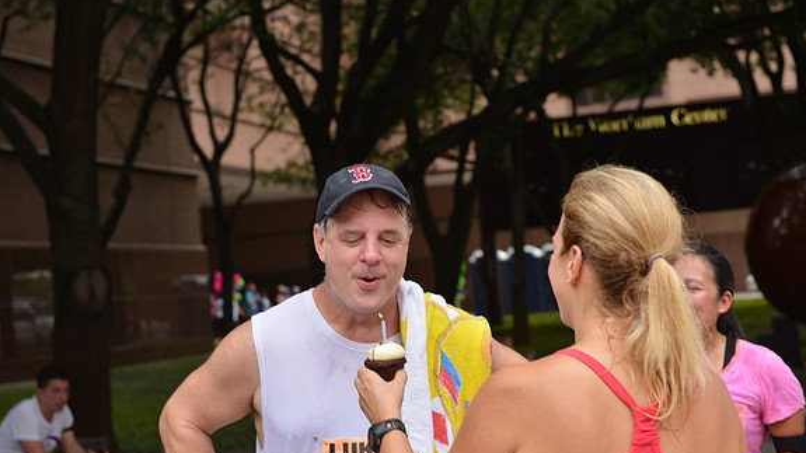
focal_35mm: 74
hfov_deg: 28.6
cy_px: 263
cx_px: 405
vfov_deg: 16.3
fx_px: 1581
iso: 450
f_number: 5.6
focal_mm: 70
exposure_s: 1/160
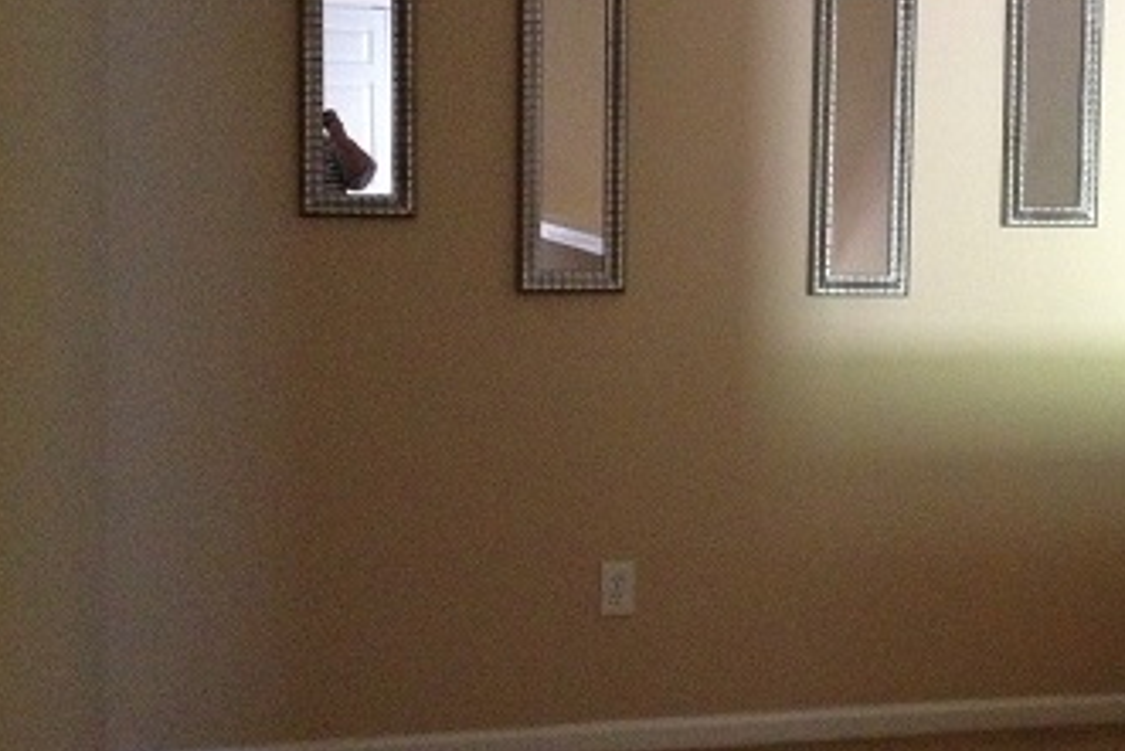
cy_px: 285
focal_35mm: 66
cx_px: 826
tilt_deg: -4.7
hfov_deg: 30.1
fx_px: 2063
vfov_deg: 20.6
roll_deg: -1.9
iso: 500
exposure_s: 1/15
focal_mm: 4.28
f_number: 2.4
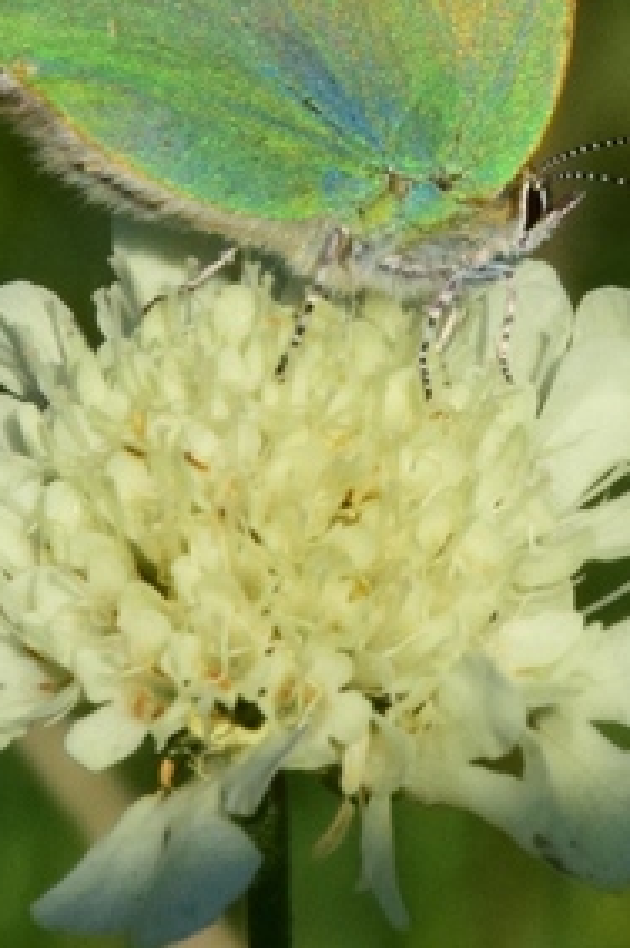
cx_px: 444
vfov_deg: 2.9
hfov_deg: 1.9
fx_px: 18761
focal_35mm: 713
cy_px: 198
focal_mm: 140
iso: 1250
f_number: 29
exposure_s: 1/640
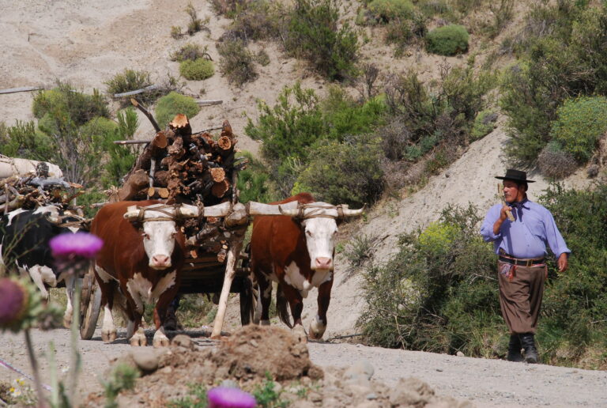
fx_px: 2408
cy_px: 204
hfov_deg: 14.4
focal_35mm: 142
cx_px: 304
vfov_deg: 9.7
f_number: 11
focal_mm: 95
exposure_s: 1/500
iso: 400
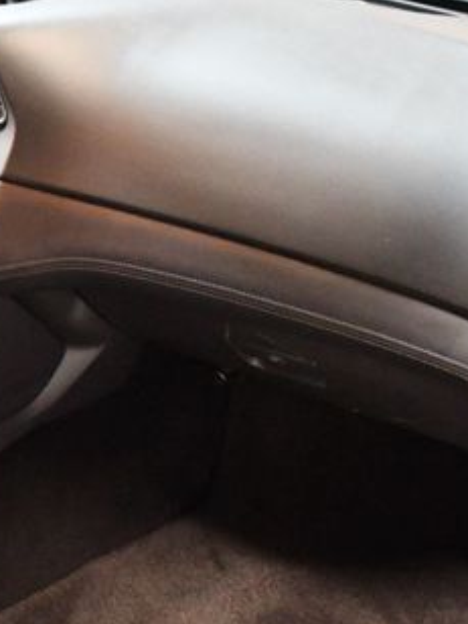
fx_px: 1190
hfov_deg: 21.3
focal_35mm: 66
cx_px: -30
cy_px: 298
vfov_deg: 29.4
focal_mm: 22
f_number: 3.5
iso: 11400
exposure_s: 1/60
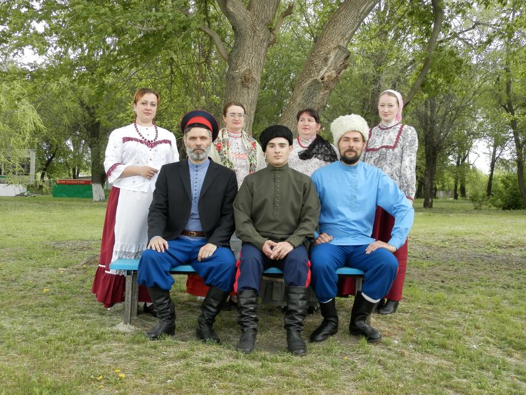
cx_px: 263
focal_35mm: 40
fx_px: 608
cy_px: 198
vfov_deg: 36.0
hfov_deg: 46.8
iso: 160
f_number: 3.5
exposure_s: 1/100
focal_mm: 7.2
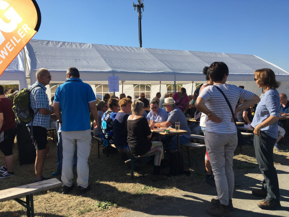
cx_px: 144
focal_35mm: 29
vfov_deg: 48.2
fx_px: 242
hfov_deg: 61.7
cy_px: 108
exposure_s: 1/1221
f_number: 2.2
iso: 25
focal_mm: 4.2
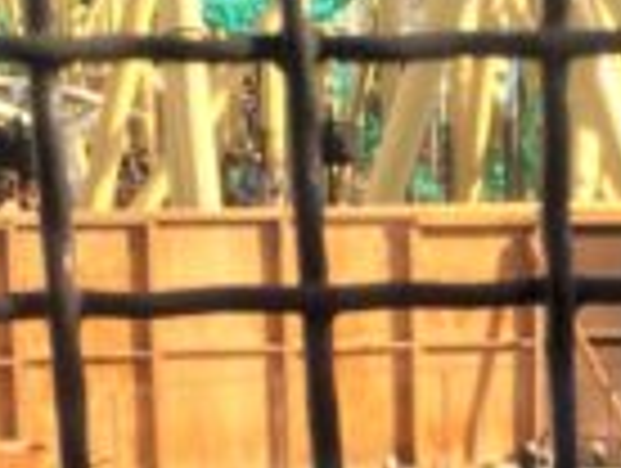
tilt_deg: -14.2
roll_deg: -0.9
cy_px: 639
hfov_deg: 15.0
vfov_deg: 11.3
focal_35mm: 128
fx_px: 2300
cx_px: 662
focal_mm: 4.15
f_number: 2.2
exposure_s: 1/370
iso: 32
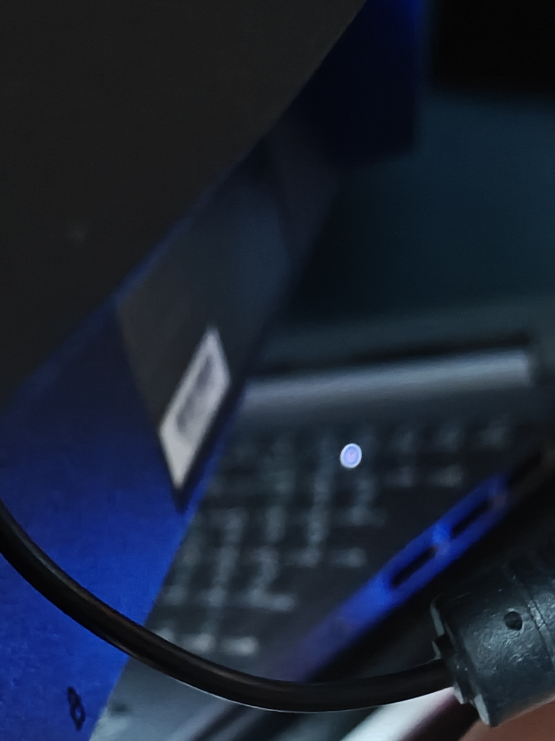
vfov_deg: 22.9
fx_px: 1689
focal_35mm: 79
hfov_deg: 18.7
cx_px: 250
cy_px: 864
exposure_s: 1/9
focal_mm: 5.59
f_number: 1.8
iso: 6400
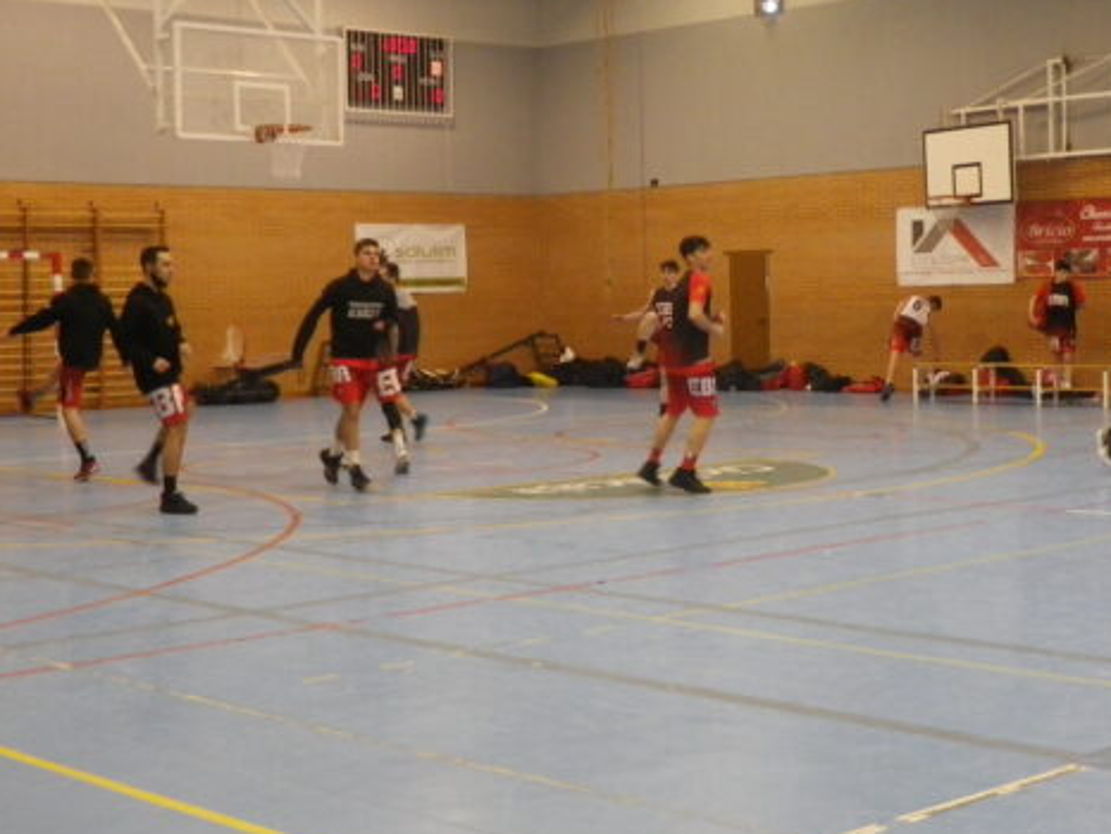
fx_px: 1927
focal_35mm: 60
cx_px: 722
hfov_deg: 32.0
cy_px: 362
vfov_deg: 24.4
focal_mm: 8.2
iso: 400
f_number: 4.2
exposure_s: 1/50
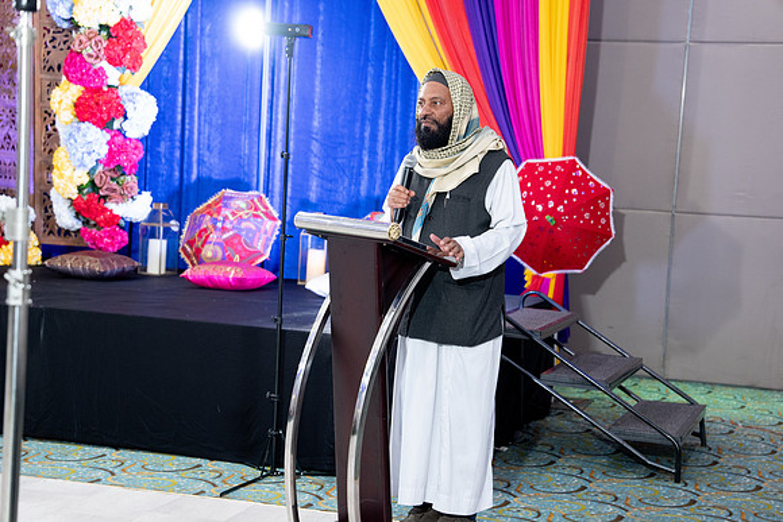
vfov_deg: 19.5
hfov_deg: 28.8
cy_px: 261
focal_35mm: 70
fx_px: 1523
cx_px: 392
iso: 2000
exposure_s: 1/125
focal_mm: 70
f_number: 3.2
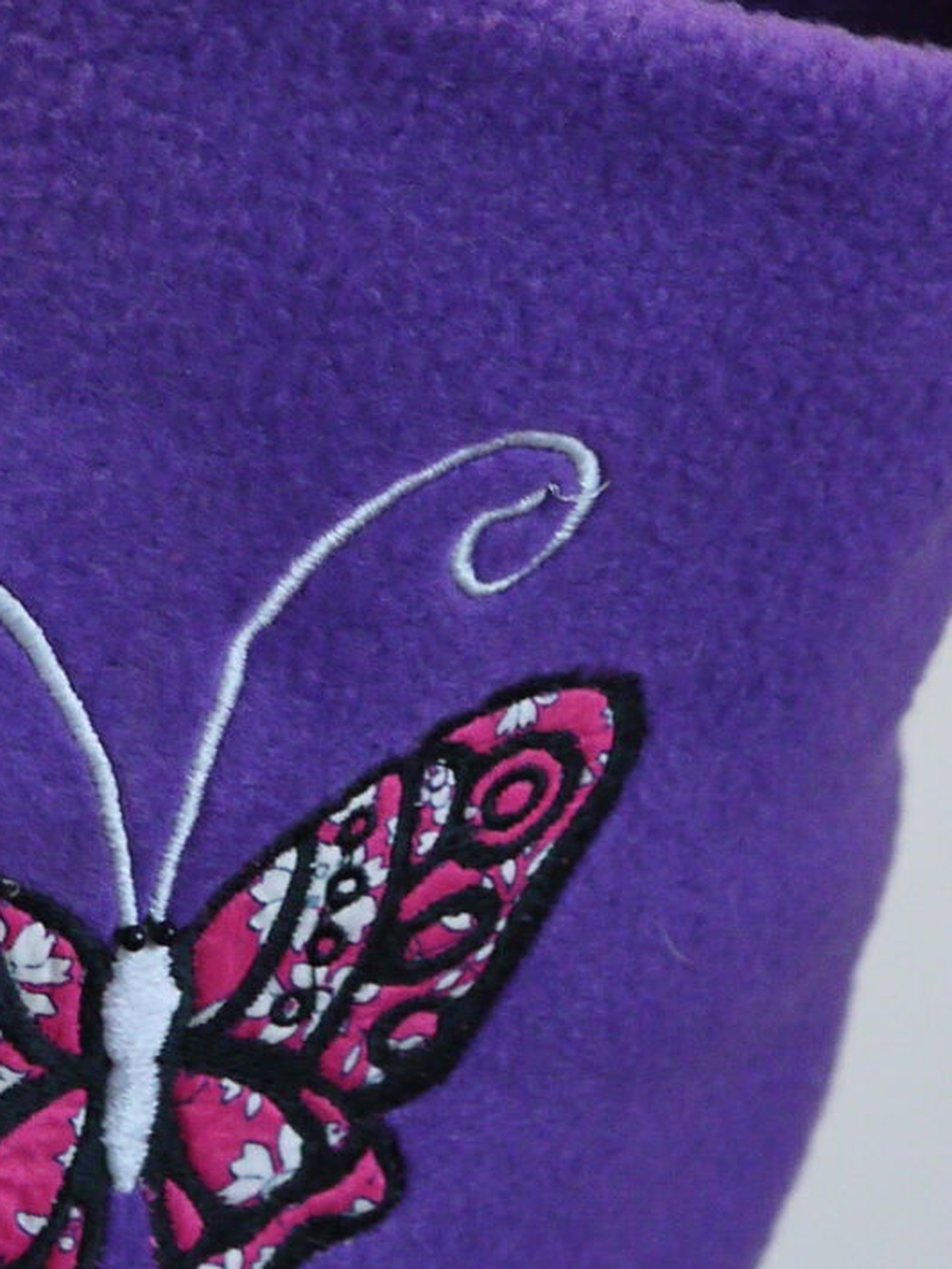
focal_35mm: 217
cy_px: -364
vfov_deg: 9.0
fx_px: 7957
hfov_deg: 6.8
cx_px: -81
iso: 800
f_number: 2.8
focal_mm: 30
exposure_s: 1/60
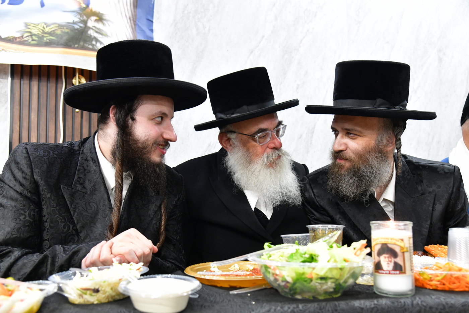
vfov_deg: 37.8
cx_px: 234
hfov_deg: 54.4
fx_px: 456
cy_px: 156
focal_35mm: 35
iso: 3200
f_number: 5.6
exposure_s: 1/100
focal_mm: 35
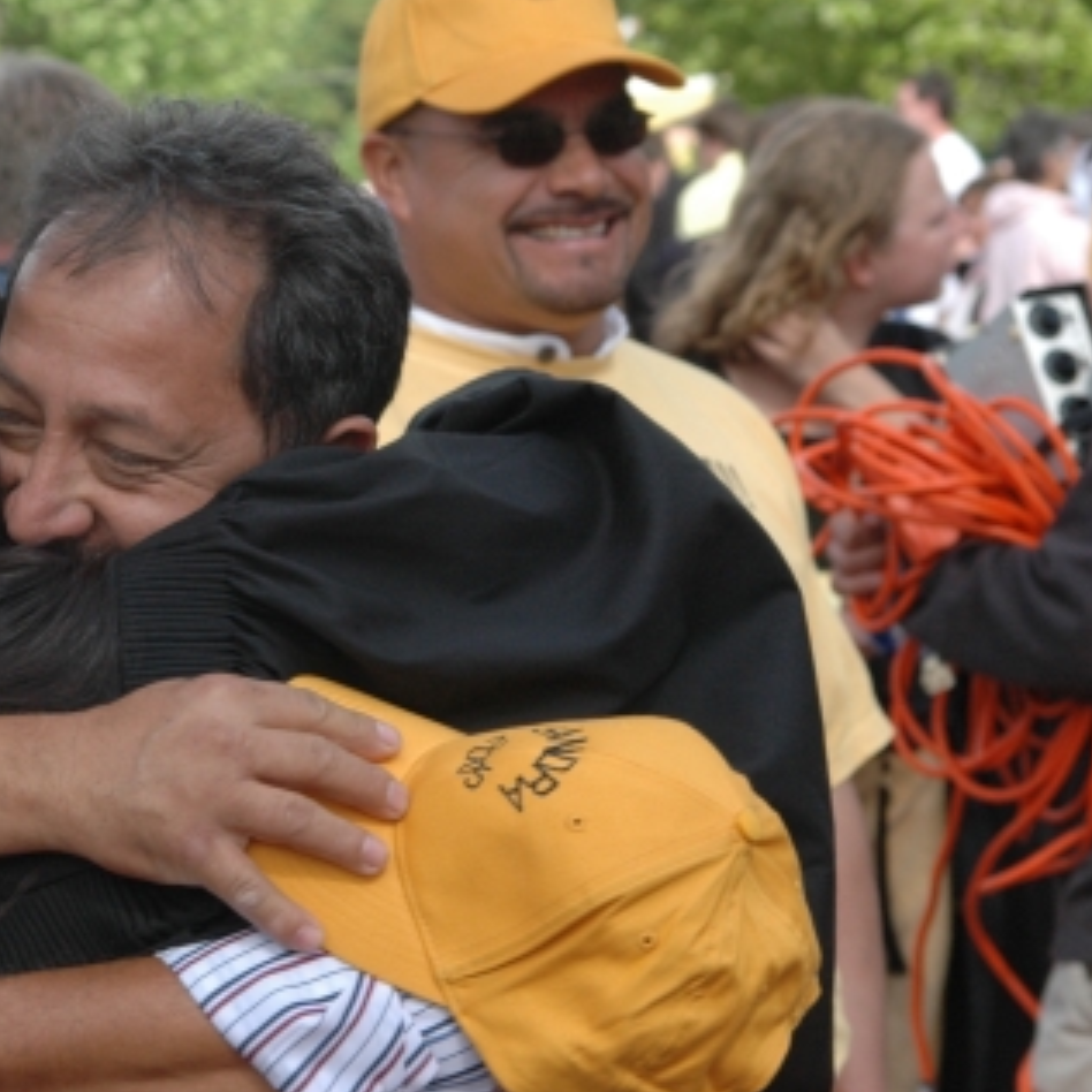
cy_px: 536
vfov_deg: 10.6
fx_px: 5889
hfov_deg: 10.6
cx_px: 256
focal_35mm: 165
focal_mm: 82
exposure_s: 1/320
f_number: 9
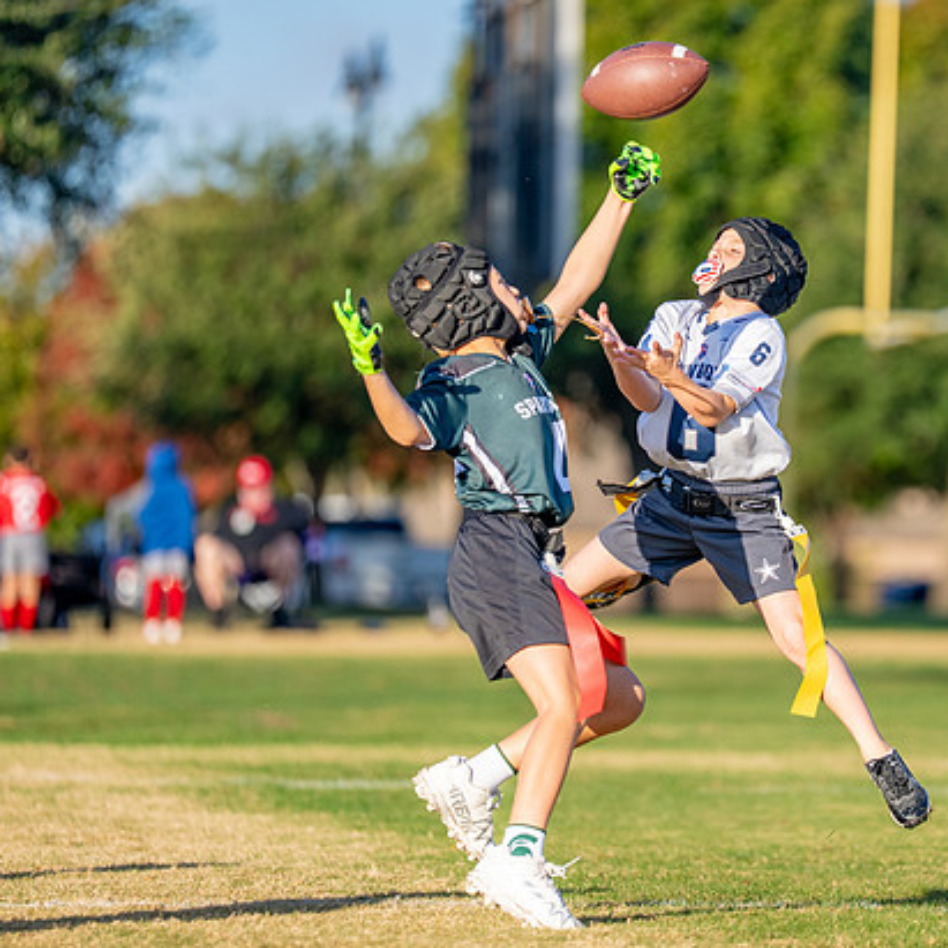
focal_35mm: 298
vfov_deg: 5.9
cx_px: 737
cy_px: 440
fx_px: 9233
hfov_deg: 5.9
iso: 200
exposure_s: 1/2500
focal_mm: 176
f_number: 2.8
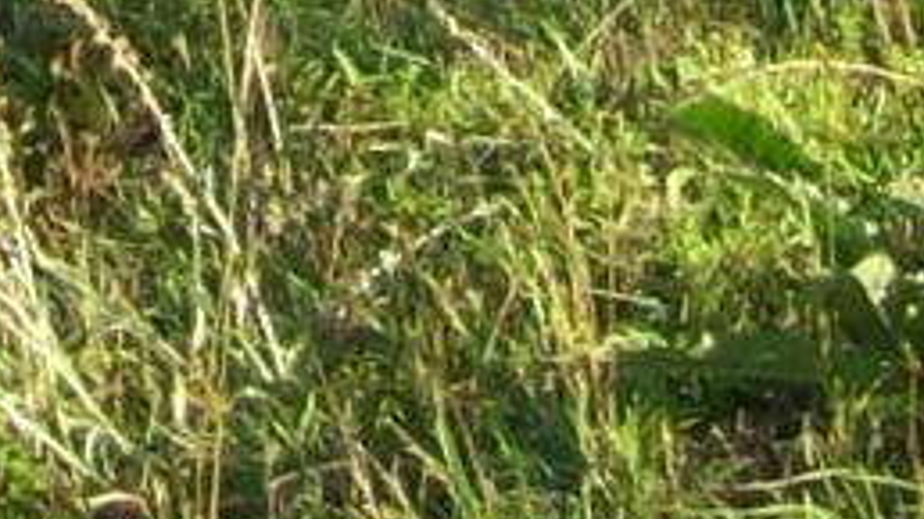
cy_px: -1836
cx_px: -620
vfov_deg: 3.6
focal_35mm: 311
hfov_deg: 6.8
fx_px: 7618
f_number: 2.7
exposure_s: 1/413
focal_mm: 6
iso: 80
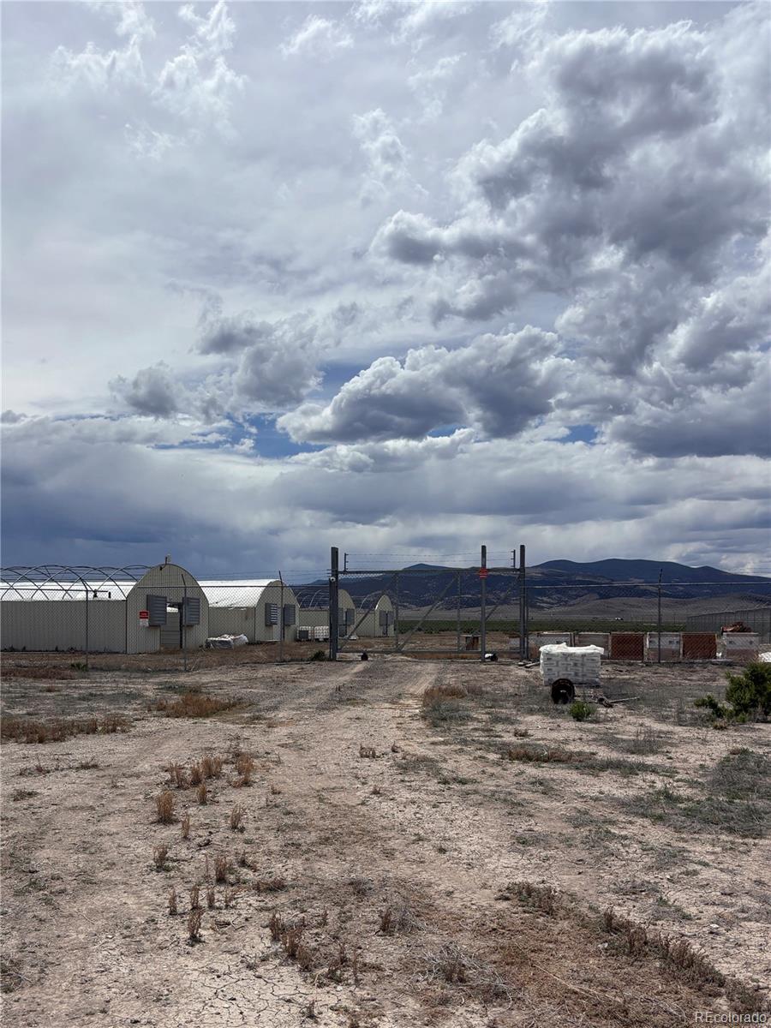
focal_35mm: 26
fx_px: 772
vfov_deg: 67.3
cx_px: 386
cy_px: 514
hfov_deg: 53.1
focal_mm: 5.96
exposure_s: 1/12195
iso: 50
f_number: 1.6
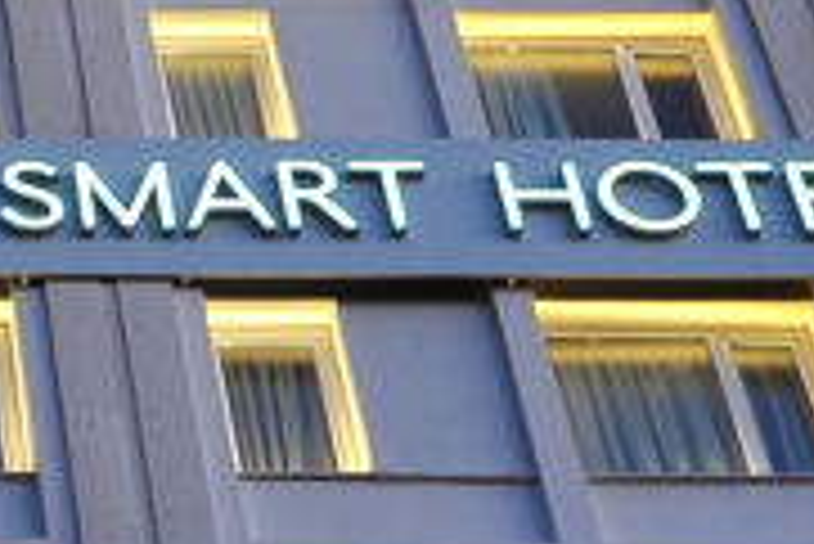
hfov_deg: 11.8
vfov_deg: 8.0
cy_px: 593
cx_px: -225
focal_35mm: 170
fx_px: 3847
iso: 200
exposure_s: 1
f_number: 11
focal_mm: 30
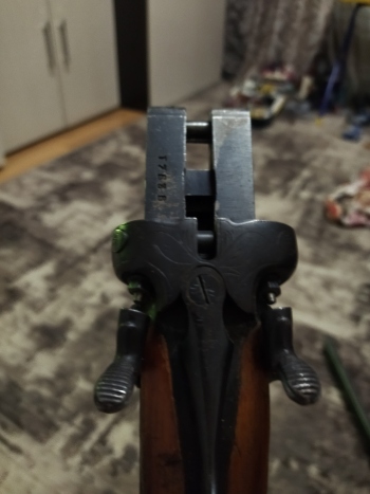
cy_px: 247
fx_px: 385
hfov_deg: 51.3
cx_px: 185
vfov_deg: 65.3
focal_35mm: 27
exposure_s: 1/17
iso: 891
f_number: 1.79
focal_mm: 4.74
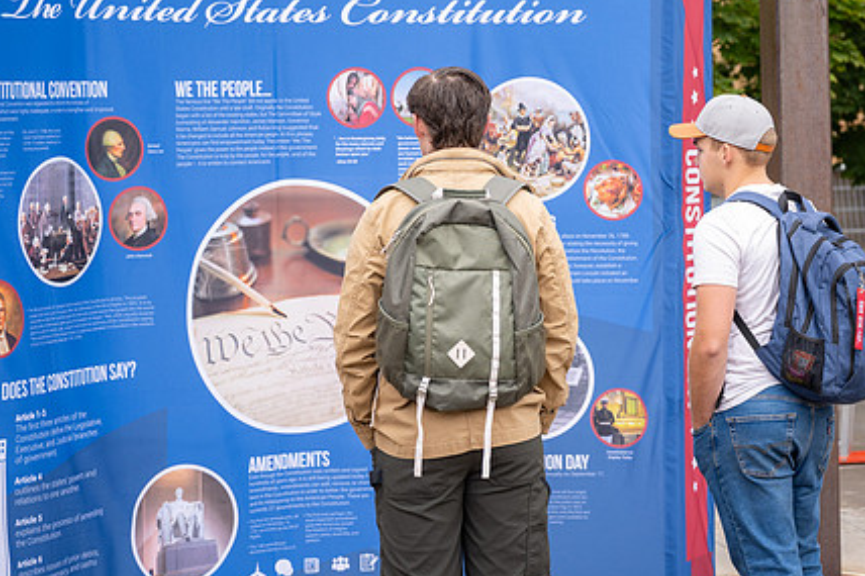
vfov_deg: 16.2
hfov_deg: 24.1
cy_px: 156
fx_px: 2017
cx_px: 579
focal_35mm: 84
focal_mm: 52
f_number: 2.8
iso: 125
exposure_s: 1/125
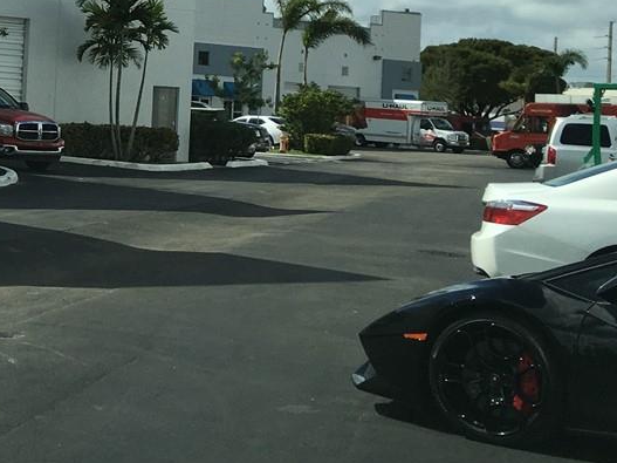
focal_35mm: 88
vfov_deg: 16.6
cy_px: 55
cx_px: -273
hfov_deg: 19.7
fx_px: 1568
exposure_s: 1/2079
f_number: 2.2
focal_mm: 4.15
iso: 25
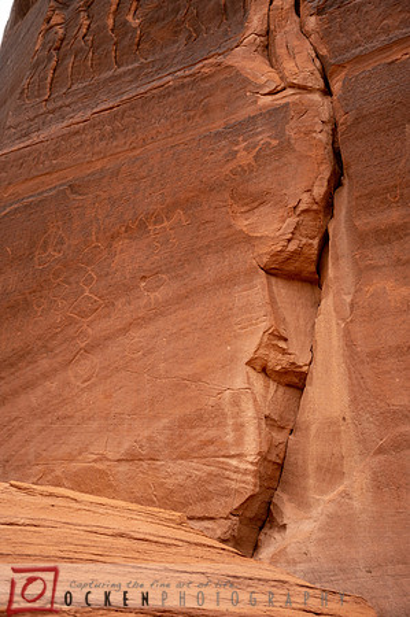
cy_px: 308
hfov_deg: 25.9
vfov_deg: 38.2
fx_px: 890
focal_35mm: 52
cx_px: 205
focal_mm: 52
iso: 400
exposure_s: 1/1600
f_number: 4
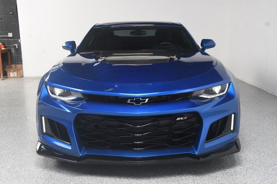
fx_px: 346
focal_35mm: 45
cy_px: 92
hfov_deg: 43.6
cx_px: 138
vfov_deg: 29.8
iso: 100
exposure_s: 1/160
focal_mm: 30
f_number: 7.1
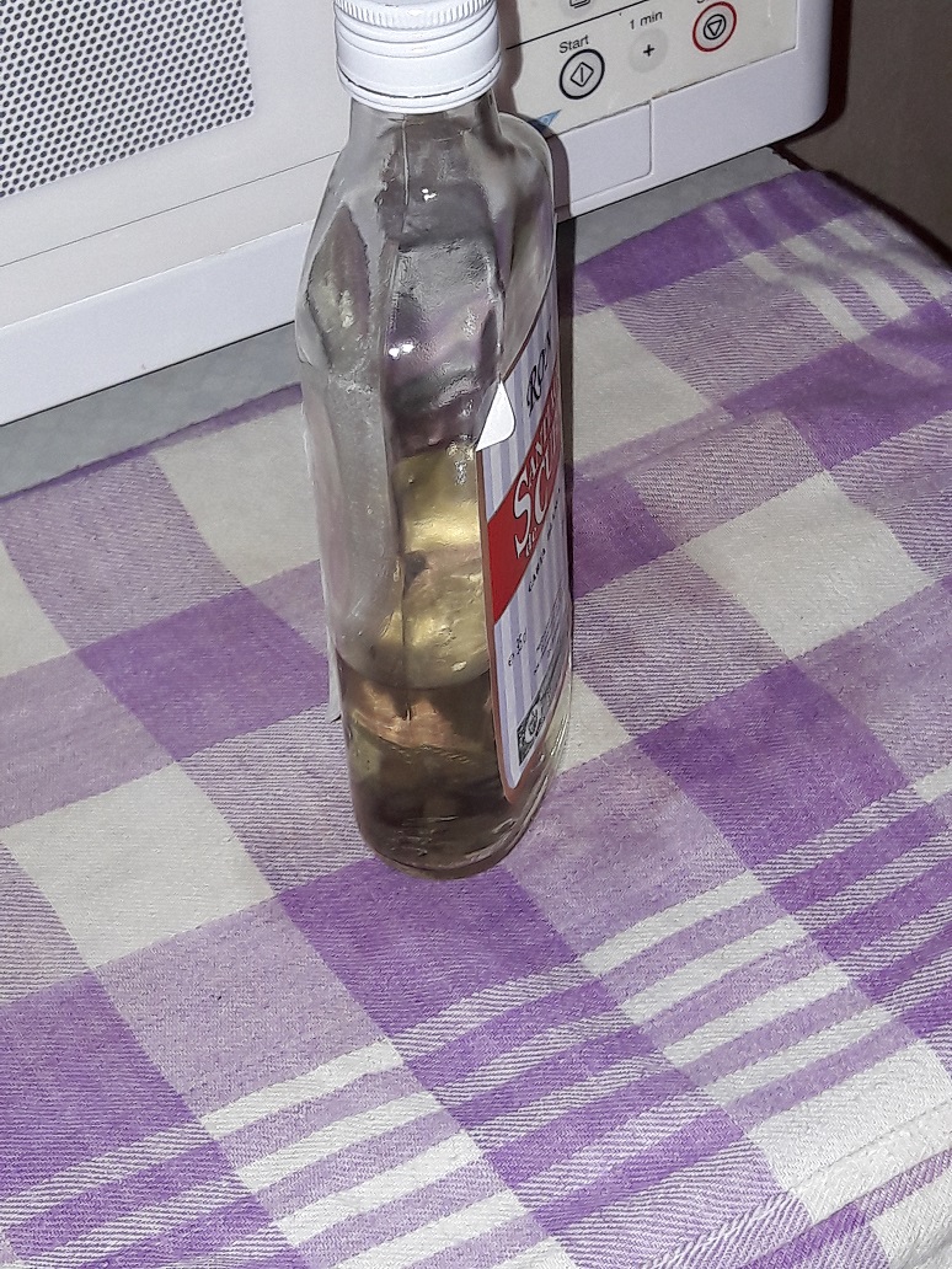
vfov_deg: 63.4
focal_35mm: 28
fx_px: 1027
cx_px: 476
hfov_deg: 49.7
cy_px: 634
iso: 50
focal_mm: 3.7
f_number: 1.9
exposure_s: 1/33
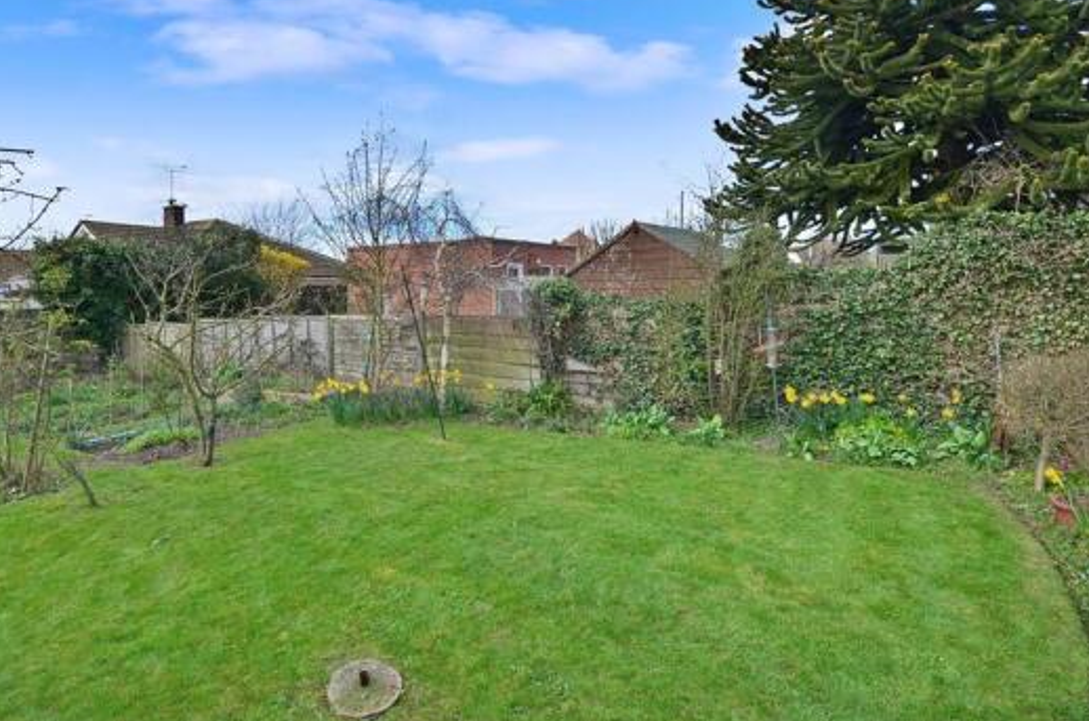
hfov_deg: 86.1
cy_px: 288
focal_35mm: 19
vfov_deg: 63.7
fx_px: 574
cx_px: 446
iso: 200
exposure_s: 1/100
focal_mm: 10
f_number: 10
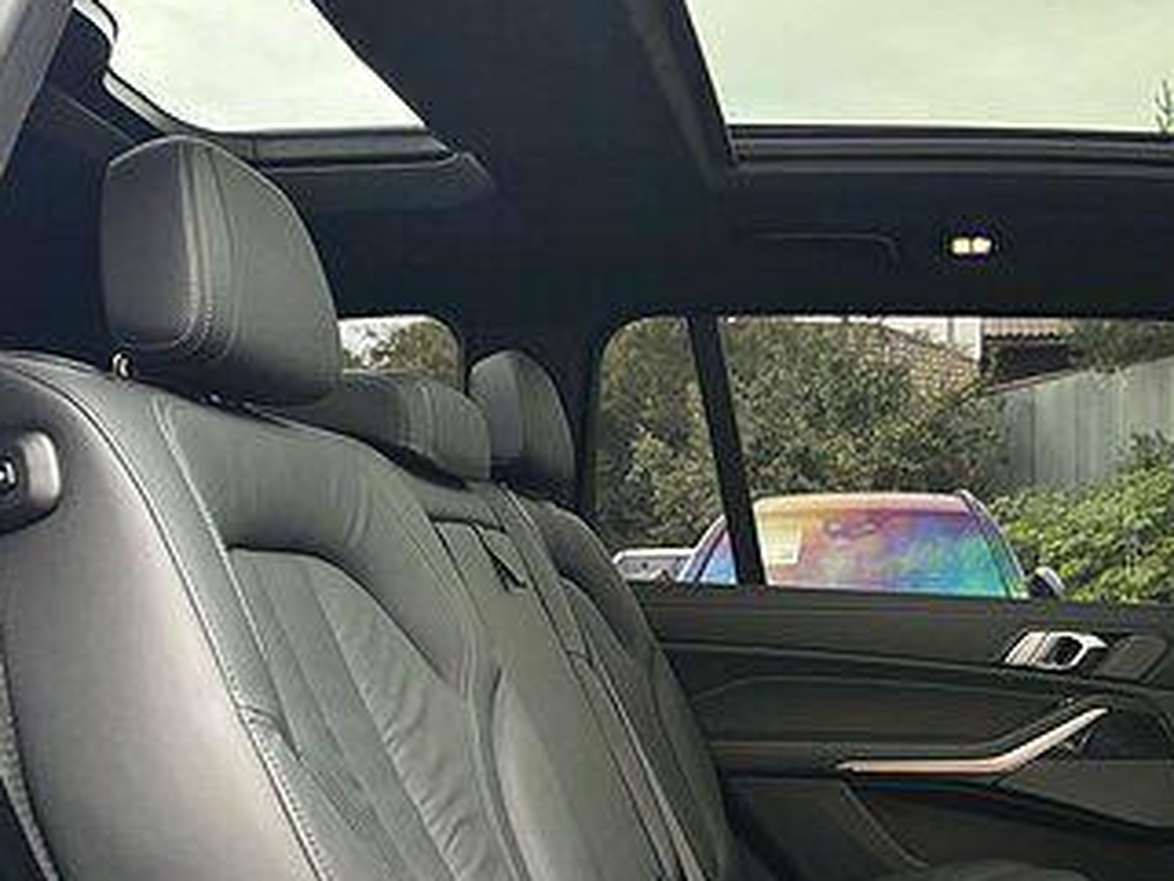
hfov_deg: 43.6
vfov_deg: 33.9
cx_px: 936
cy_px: 733
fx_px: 1391
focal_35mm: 41
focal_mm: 6.76
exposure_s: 1/40
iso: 1000
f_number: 1.78
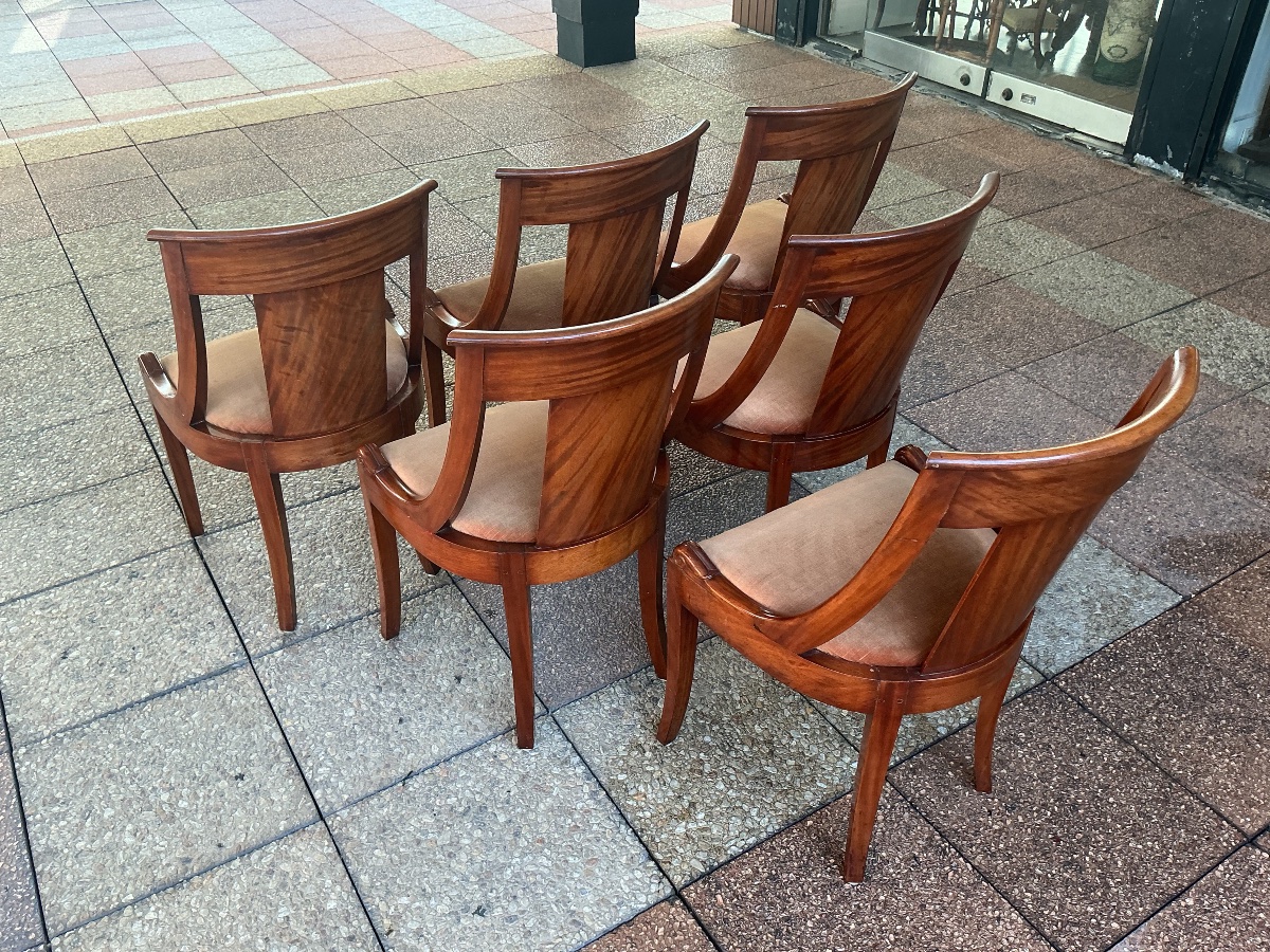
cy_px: 476
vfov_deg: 48.2
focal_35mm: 29
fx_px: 1064
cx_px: 635
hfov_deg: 61.7
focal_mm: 3
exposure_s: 1/100
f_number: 1.8
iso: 40
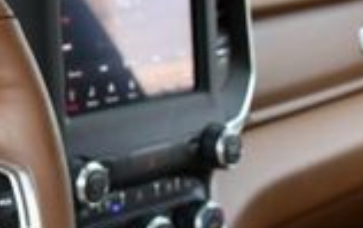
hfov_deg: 13.9
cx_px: -202
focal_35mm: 140
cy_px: 251
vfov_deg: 9.3
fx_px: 1386
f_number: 3.8
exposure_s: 1/250
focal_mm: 23
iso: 500
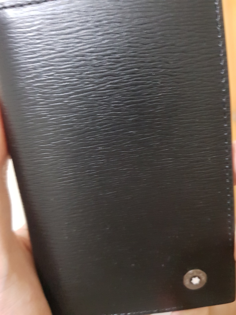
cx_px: 118
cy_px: 158
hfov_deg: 53.1
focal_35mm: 26
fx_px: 236
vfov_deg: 67.3
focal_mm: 4.2
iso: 800
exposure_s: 1/10
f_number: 1.7
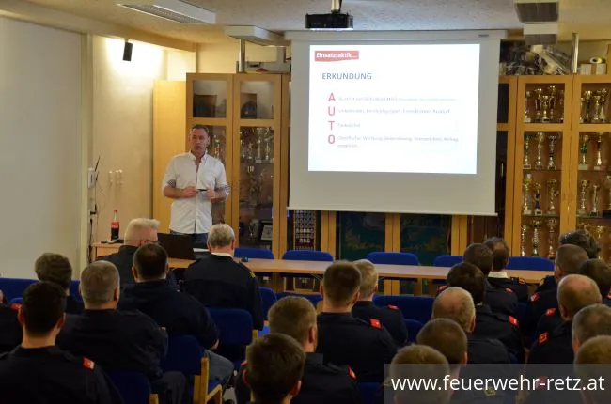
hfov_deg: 28.1
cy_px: 202
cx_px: 306
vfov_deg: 18.8
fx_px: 1219
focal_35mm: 72
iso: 800
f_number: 4.8
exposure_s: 1/40
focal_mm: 48
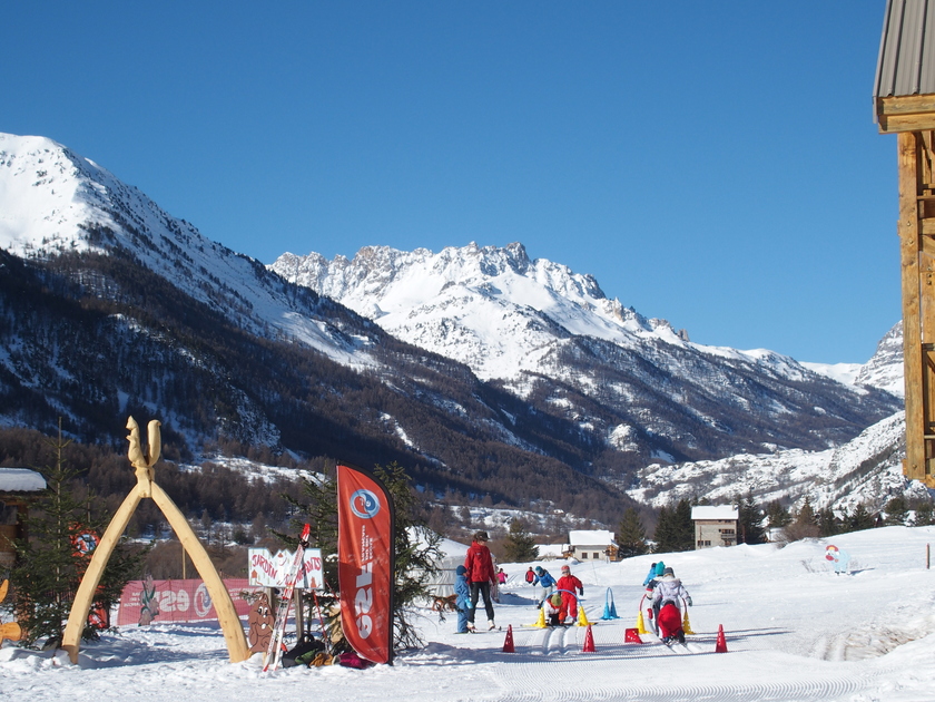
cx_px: 468
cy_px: 351
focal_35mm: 62
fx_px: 1675
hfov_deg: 31.2
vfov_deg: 23.7
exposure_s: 1/800
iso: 100
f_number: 5
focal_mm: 13.2
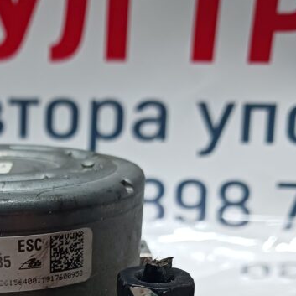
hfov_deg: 26.2
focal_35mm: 63
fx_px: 609
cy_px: 318
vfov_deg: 25.5
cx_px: 18
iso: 400
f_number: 1.8
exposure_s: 1/25
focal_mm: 4
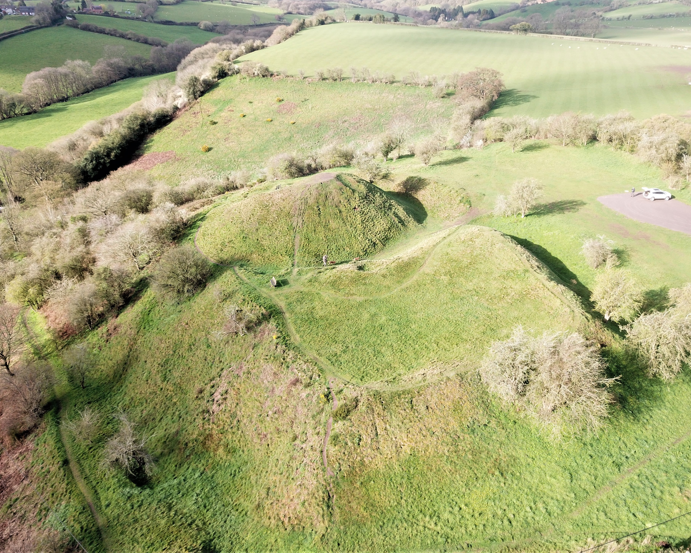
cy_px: 267
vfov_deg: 51.5
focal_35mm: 28
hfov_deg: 62.1
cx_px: 372
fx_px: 573
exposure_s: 1/280
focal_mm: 4.73
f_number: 2.2
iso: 100
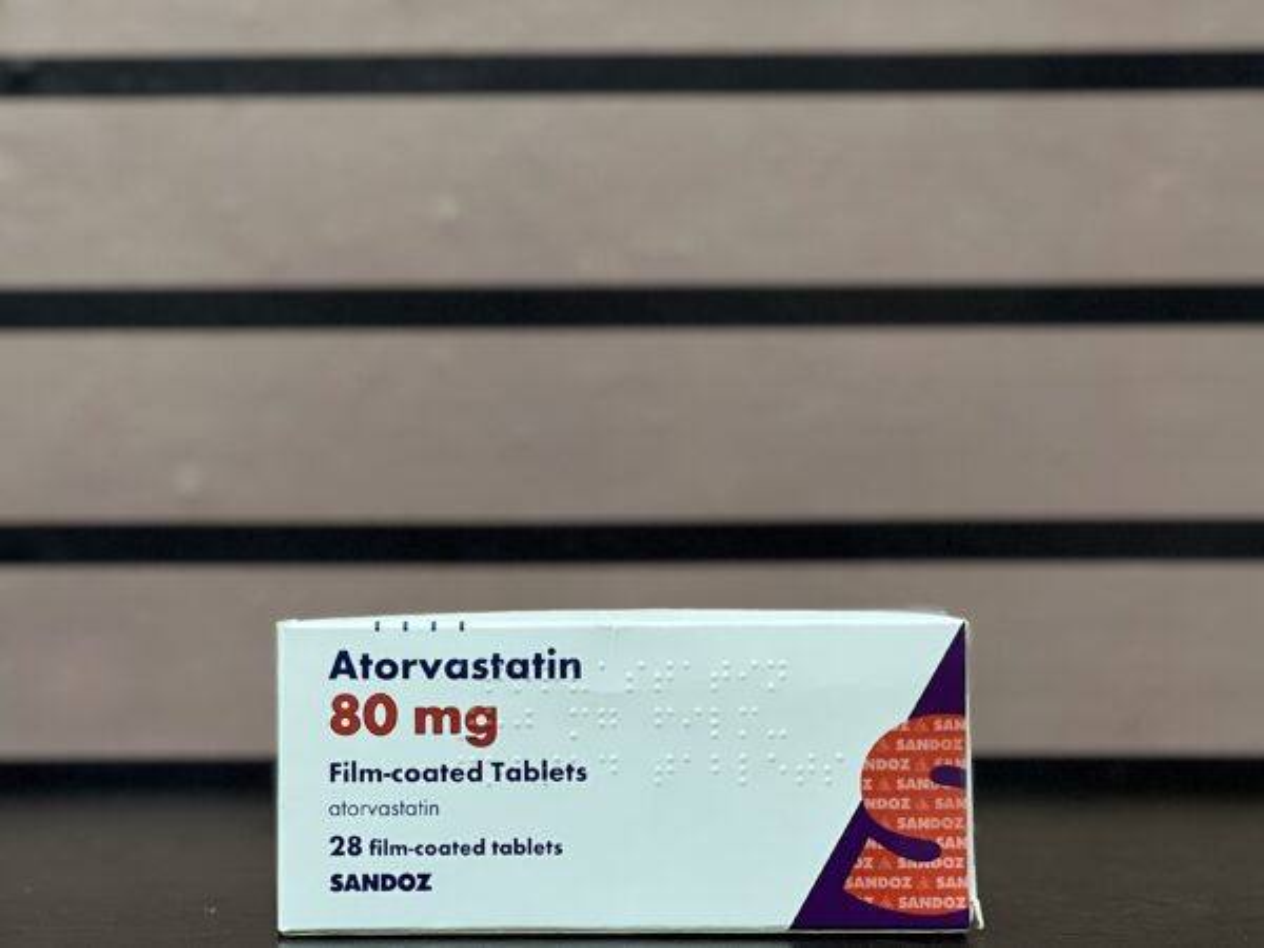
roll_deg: +0.6
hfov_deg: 25.3
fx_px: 2812
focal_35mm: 77
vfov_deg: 19.1
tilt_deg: +2.5
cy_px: 474
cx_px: 632
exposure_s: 1/33
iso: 250
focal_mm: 9
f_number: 2.8
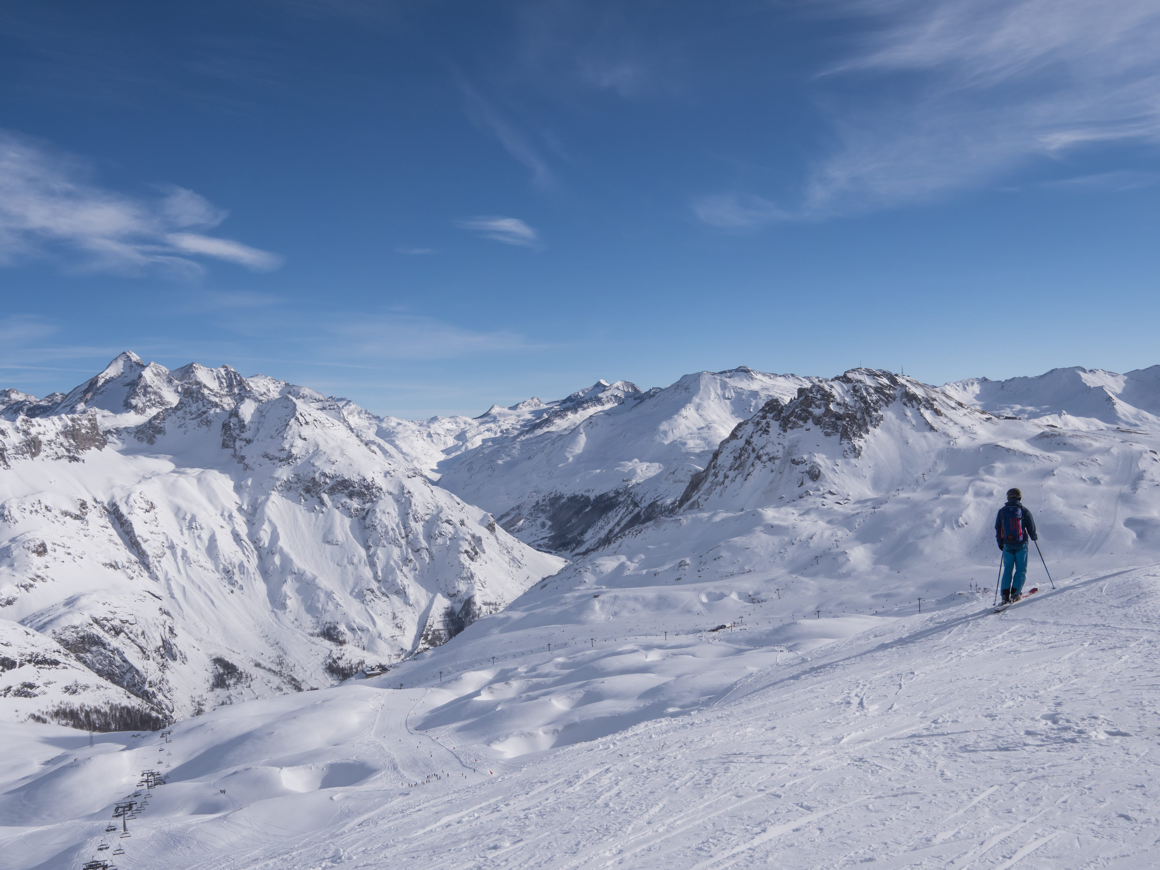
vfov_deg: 46.8
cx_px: 580
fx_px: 1005
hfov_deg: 60.0
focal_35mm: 30
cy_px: 435
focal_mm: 15
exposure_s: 1/800
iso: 200
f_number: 11
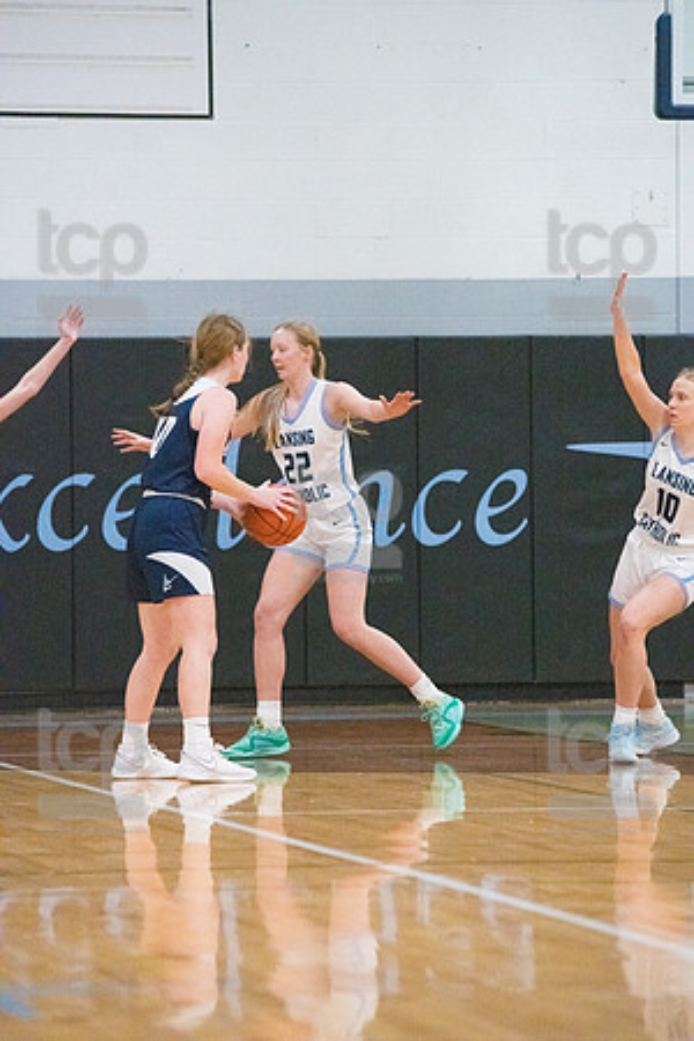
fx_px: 5783
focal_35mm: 200
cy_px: 520
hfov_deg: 6.9
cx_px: 347
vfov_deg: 10.3
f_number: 5
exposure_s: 1/1250
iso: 10000
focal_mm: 200
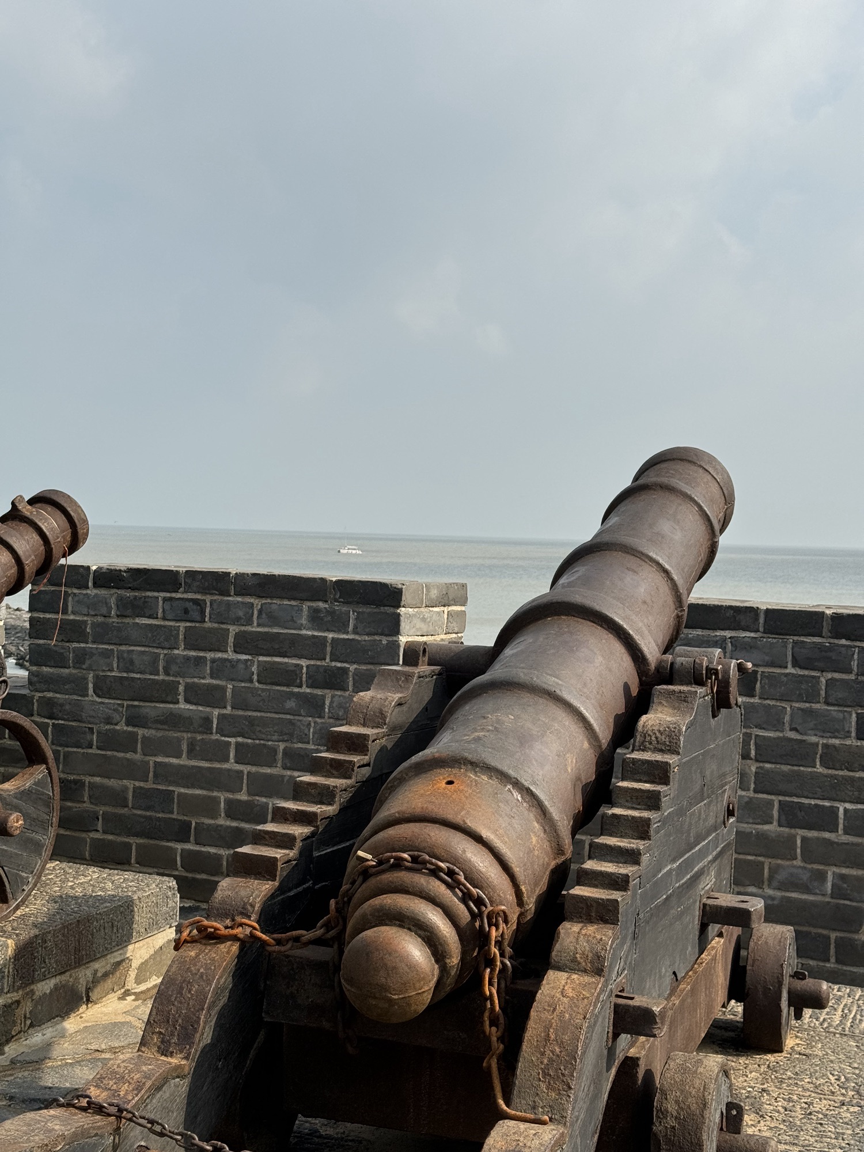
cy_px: 576
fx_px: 1597
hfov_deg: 30.3
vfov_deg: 39.7
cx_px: 432
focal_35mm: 48
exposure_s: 1/4975
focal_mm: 6.76
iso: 64
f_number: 1.78
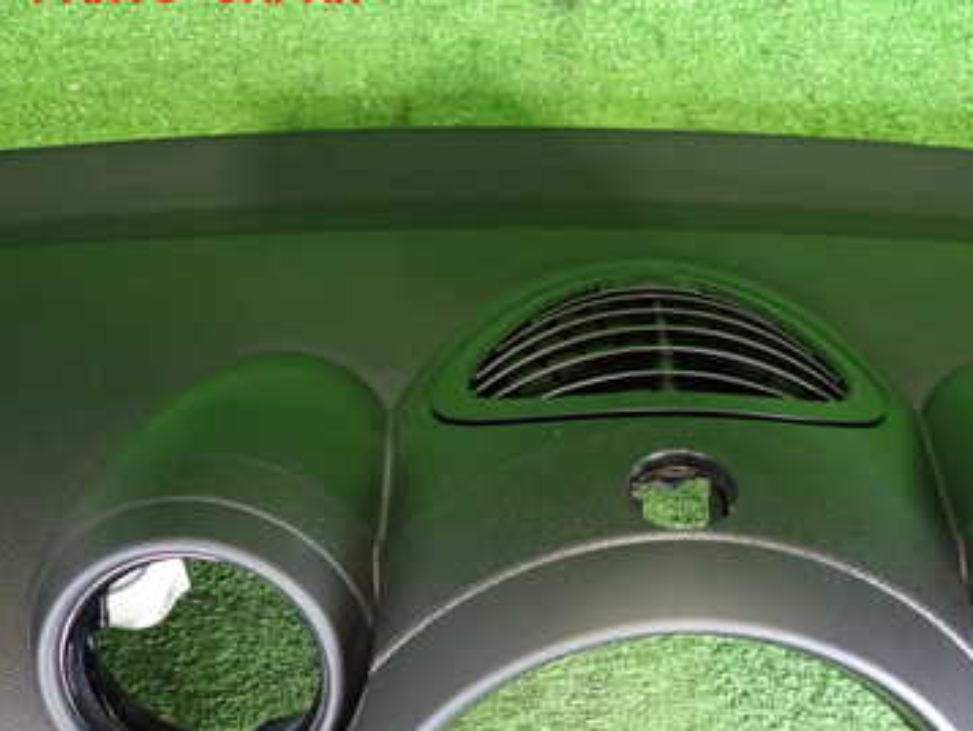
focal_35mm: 42
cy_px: 565
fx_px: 1181
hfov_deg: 43.8
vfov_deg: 33.5
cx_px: 684
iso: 500
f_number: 2
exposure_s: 1/30
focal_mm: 4.5
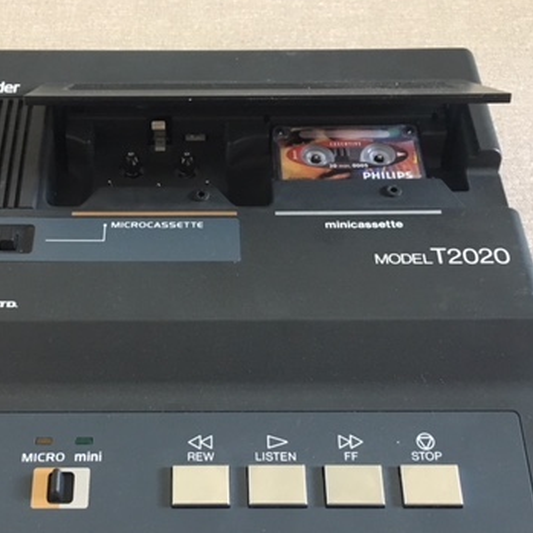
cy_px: 350
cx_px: 192
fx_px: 819
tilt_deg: -57.4
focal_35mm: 47
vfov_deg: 35.7
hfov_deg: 35.8
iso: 200
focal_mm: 4.15
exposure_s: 1/17
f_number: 2.2
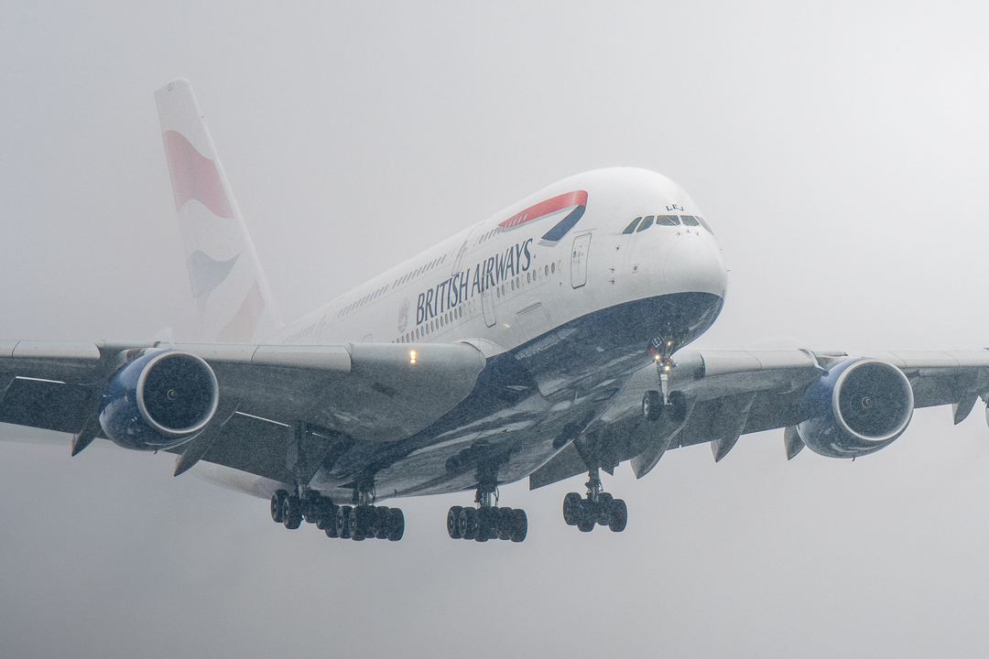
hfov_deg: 2.5
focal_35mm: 833
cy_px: 328
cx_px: 684
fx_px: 22870
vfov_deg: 1.7
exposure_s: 1/400
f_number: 10
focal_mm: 400
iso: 280
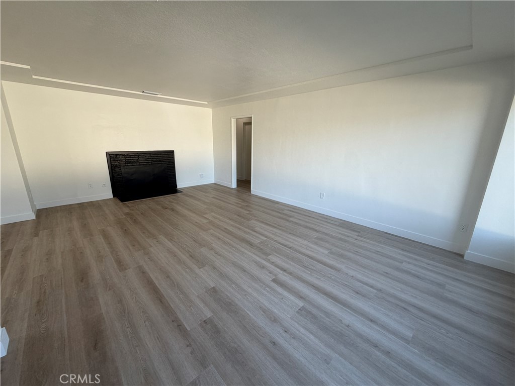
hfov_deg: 102.1
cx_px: 258
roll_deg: -1.0
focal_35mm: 14
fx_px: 208
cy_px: 193
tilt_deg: -14.1
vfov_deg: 85.7
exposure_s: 1/121
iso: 64
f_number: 2.2
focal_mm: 2.22
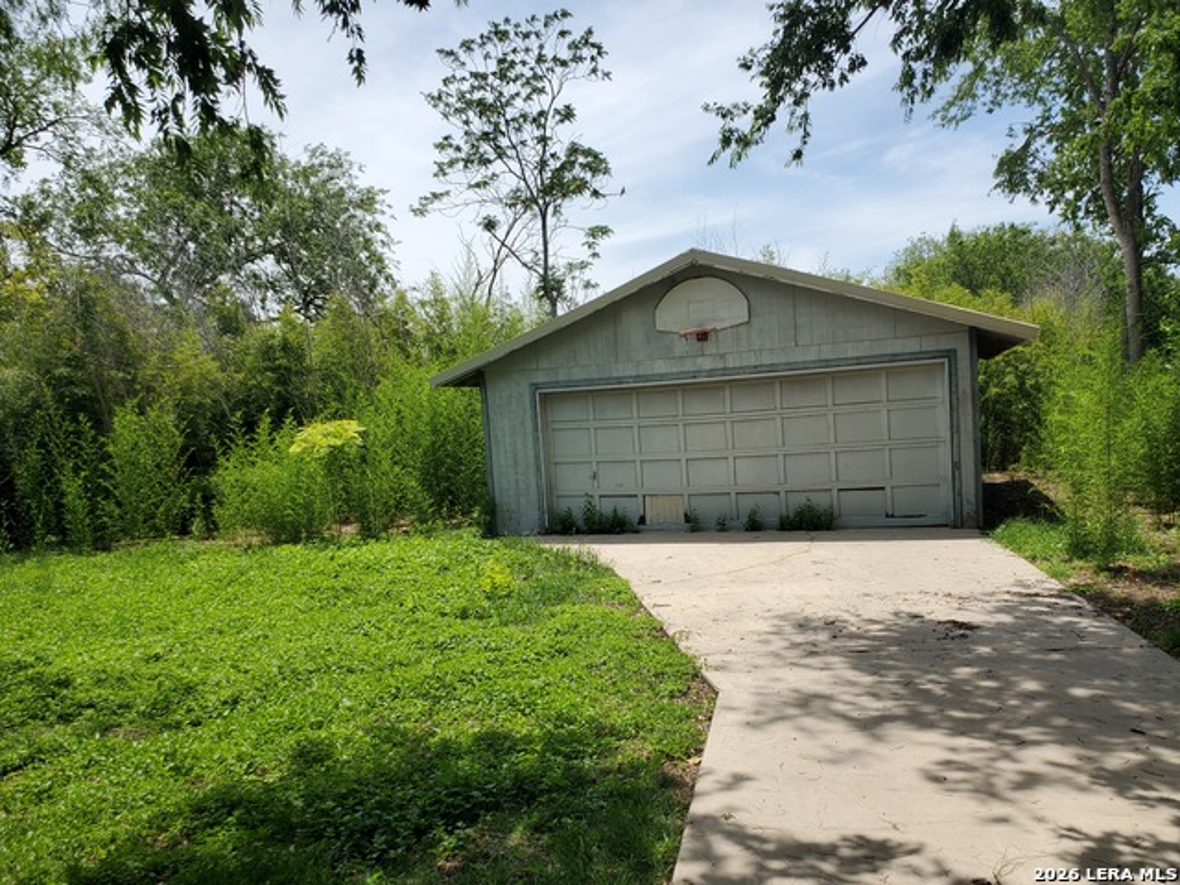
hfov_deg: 67.3
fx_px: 886
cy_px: 442
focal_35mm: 26
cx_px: 590
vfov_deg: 53.1
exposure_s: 1/1490
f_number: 2.4
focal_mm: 4.3
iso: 50
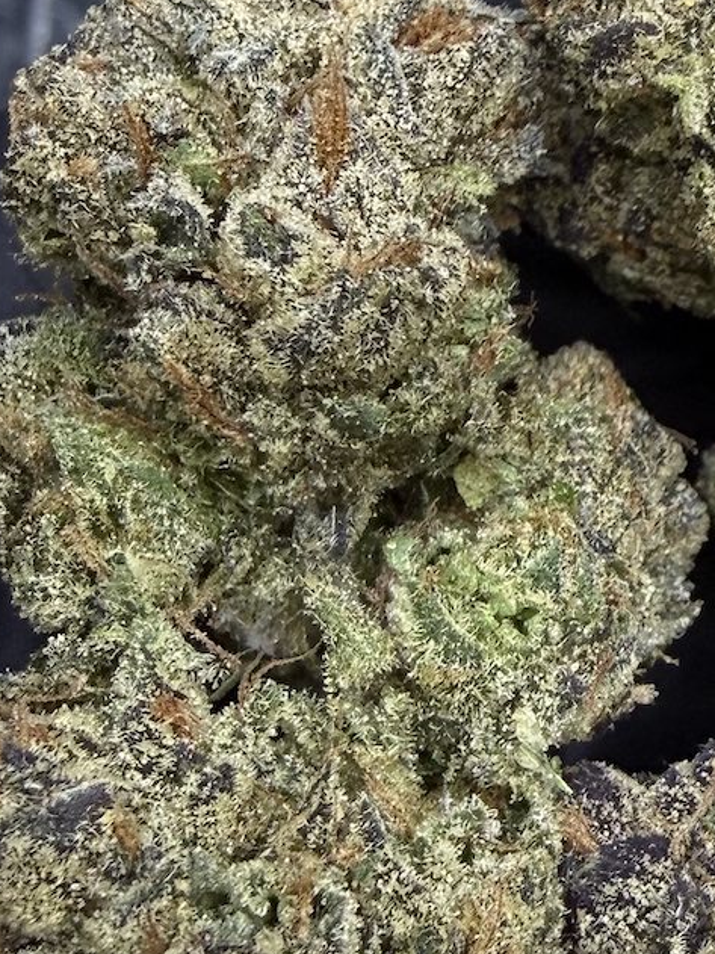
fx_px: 2011
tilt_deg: -68.9
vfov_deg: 26.5
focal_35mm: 73
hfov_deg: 19.5
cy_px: 635
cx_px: 751
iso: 320
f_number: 2.2
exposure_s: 1/99
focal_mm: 2.22
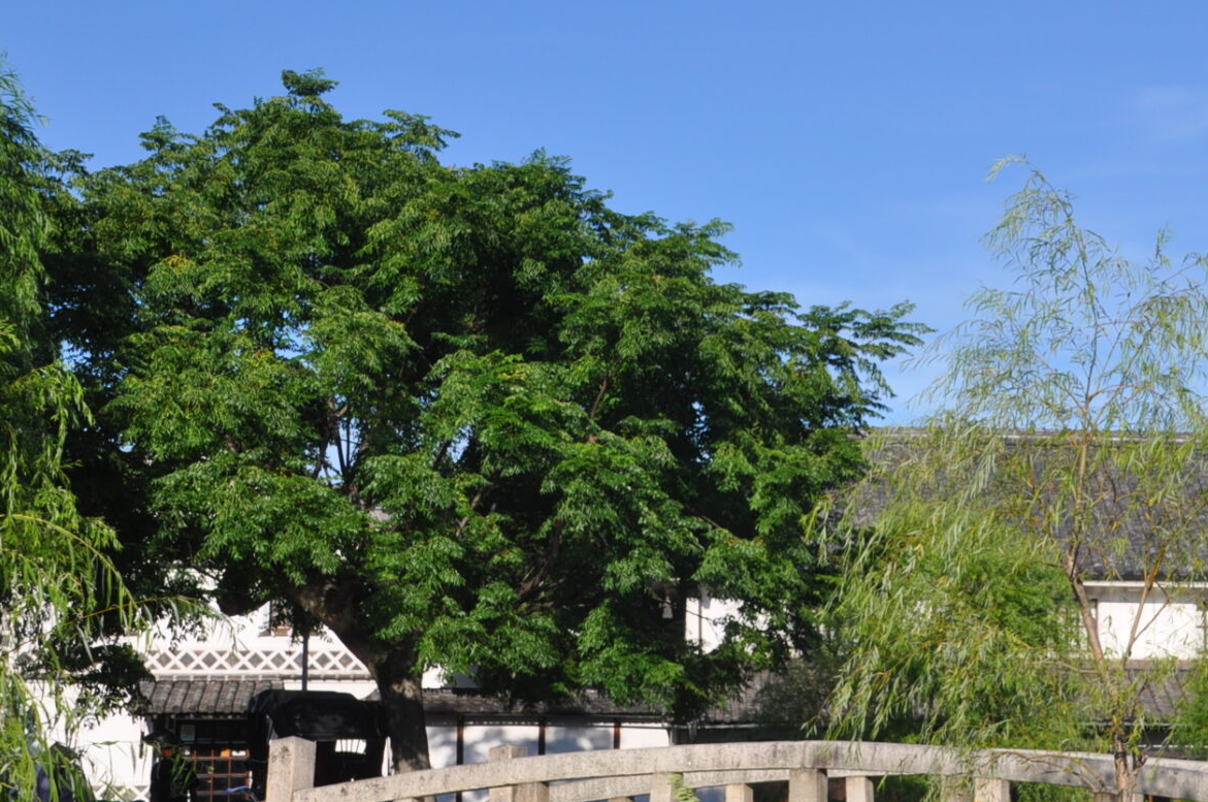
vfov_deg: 16.6
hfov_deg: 24.5
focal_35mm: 82
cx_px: 929
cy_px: 459
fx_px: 2747
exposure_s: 1/400
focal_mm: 32
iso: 200
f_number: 10
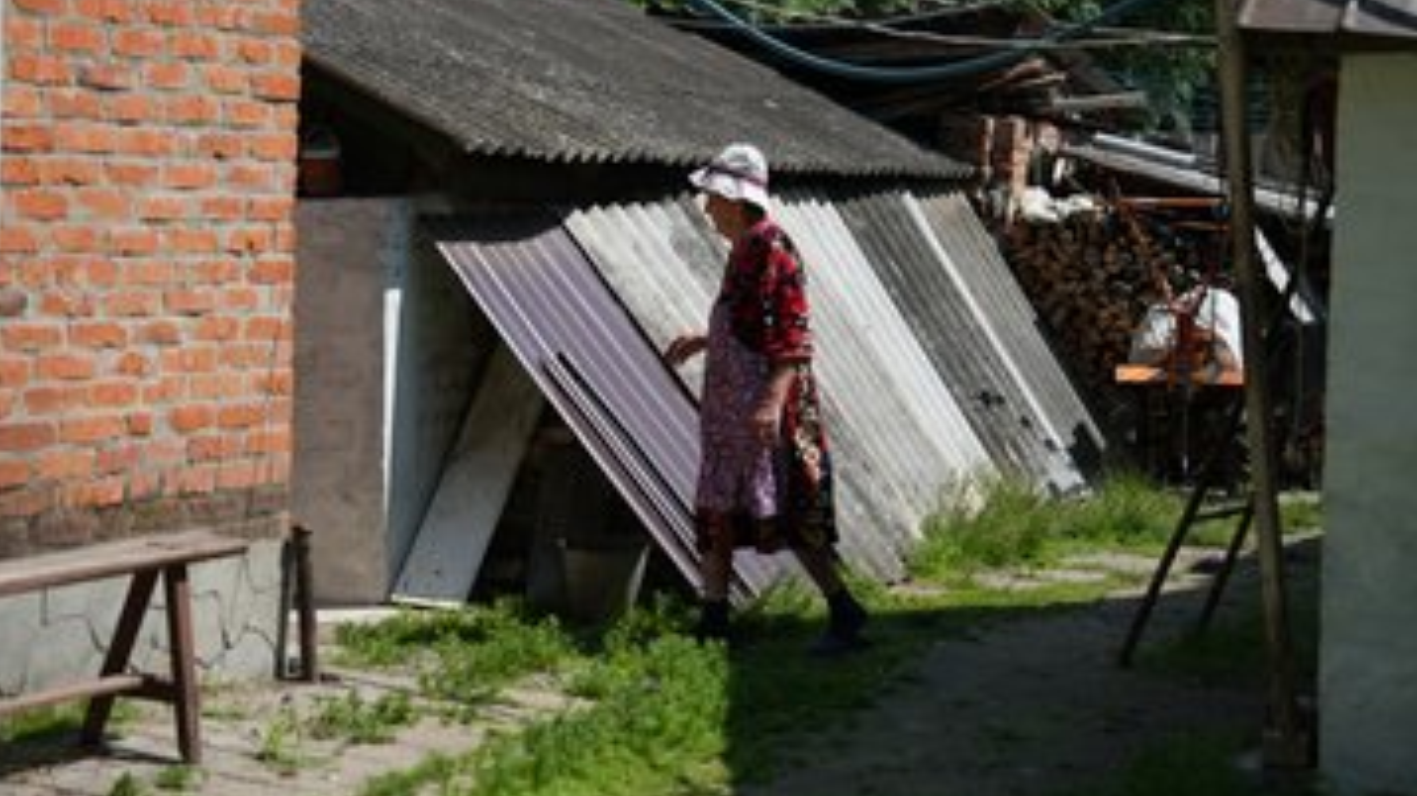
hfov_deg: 25.9
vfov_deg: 14.7
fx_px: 3080
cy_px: 283
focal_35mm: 82
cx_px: 756
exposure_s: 1/1600
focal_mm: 70
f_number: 2.8
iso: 500
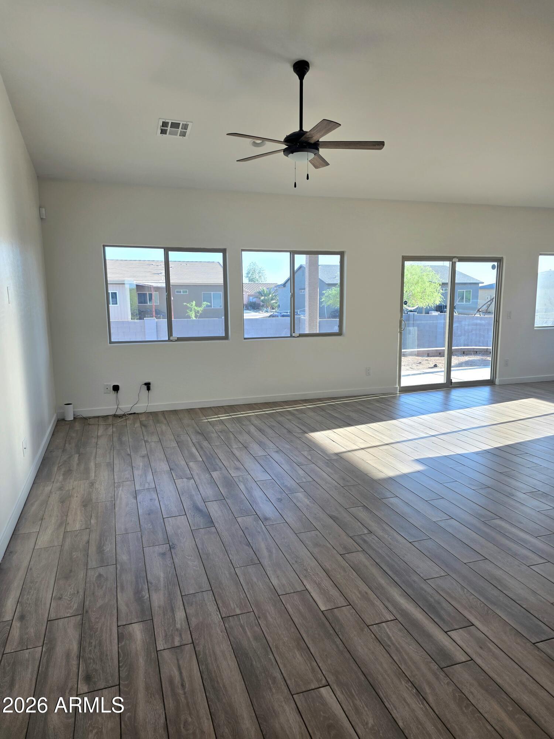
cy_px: 370
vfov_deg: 73.9
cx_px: 277
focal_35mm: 23
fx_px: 491
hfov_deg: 58.9
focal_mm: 6.25
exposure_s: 1/370
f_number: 1.7
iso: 40
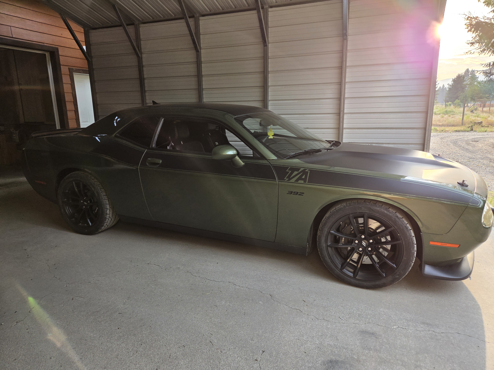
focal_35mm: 23
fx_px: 328
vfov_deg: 58.9
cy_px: 185
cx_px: 247
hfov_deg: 73.9
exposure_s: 1/726
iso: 80
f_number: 1.8
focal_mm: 5.4
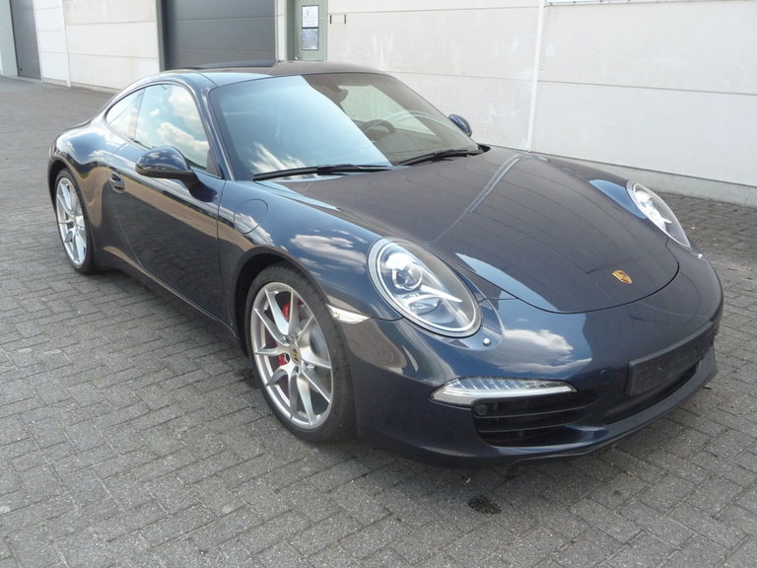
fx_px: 744
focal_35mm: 34
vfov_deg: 41.8
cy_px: 284
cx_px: 378
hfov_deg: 54.0
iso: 250
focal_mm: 5.6
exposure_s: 1/500
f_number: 3.6
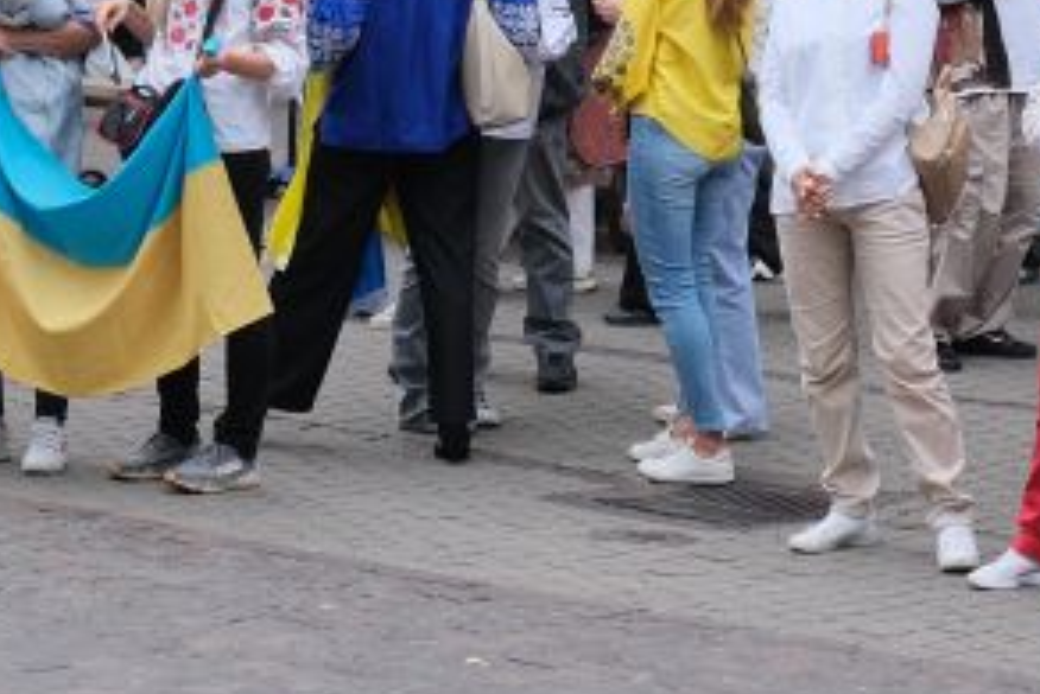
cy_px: -224
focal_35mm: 148
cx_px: 894
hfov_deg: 13.8
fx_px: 4277
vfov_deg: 9.1
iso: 640
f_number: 5
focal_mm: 24.2
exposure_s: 1/140
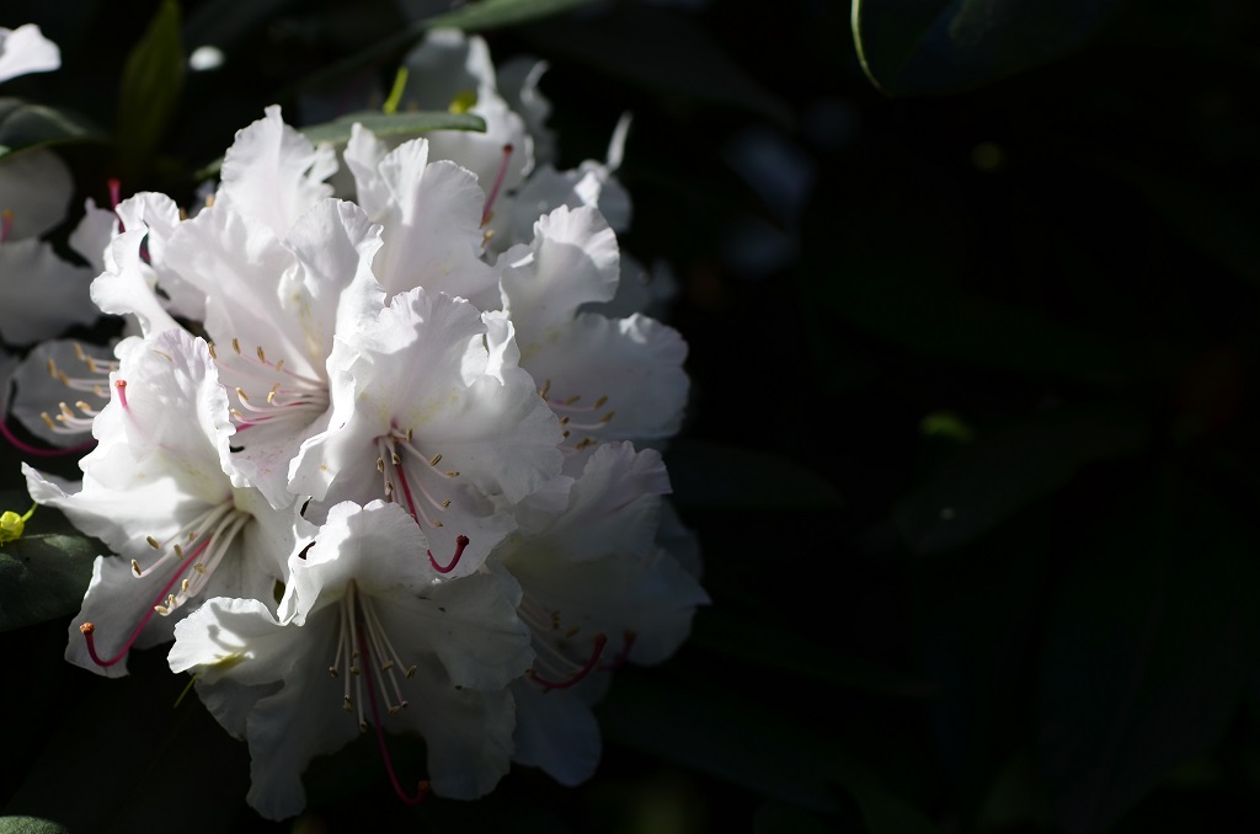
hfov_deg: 13.1
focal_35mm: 158
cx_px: 630
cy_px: 417
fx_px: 5501
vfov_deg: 8.7
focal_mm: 105
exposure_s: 1/800
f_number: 5
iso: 180
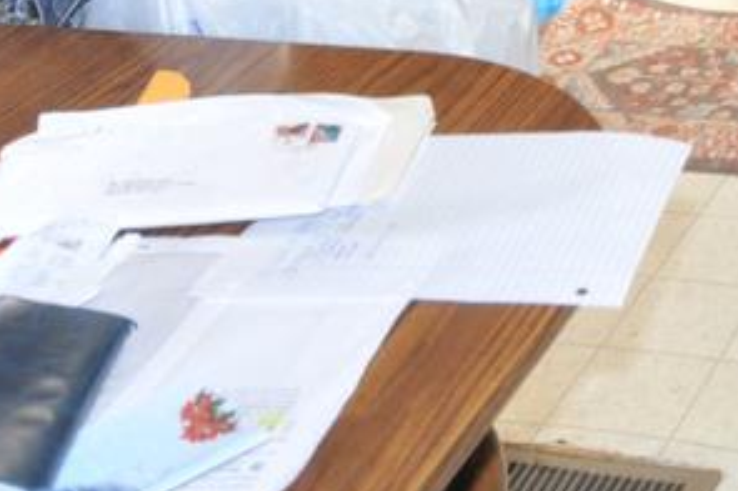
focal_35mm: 88
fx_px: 1802
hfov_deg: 20.1
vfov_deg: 13.7
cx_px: 1098
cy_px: -421
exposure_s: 1/60
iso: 400
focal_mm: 12
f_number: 4
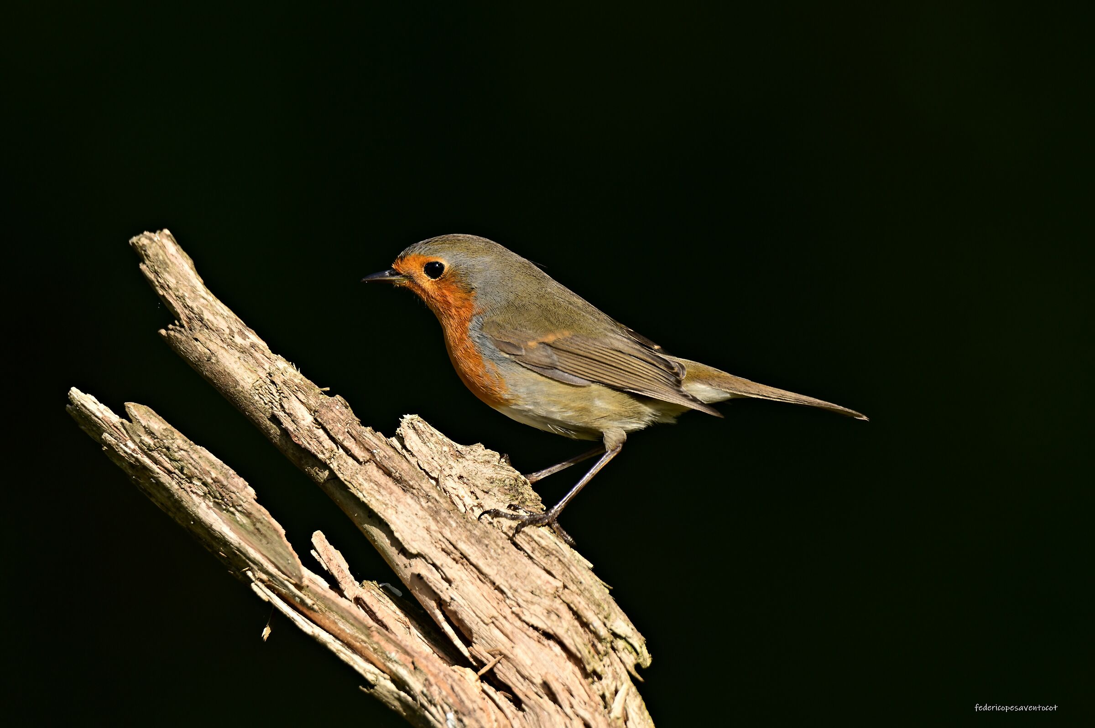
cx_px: 548
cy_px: 364
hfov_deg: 3.4
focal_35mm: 600
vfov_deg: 2.3
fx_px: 18238
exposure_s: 1/400
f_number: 8
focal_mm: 600
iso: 160
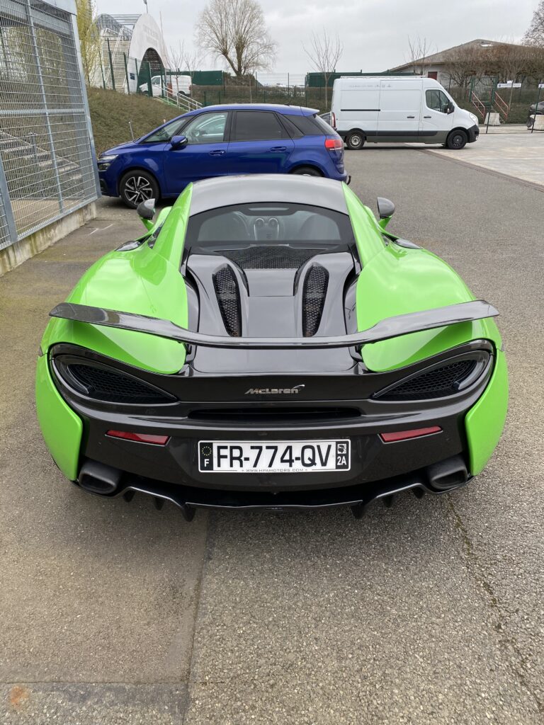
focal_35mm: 26
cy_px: 362
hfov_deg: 53.1
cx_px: 272
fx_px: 545
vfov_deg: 67.3
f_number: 1.8
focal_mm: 4.25
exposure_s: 1/582
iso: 32
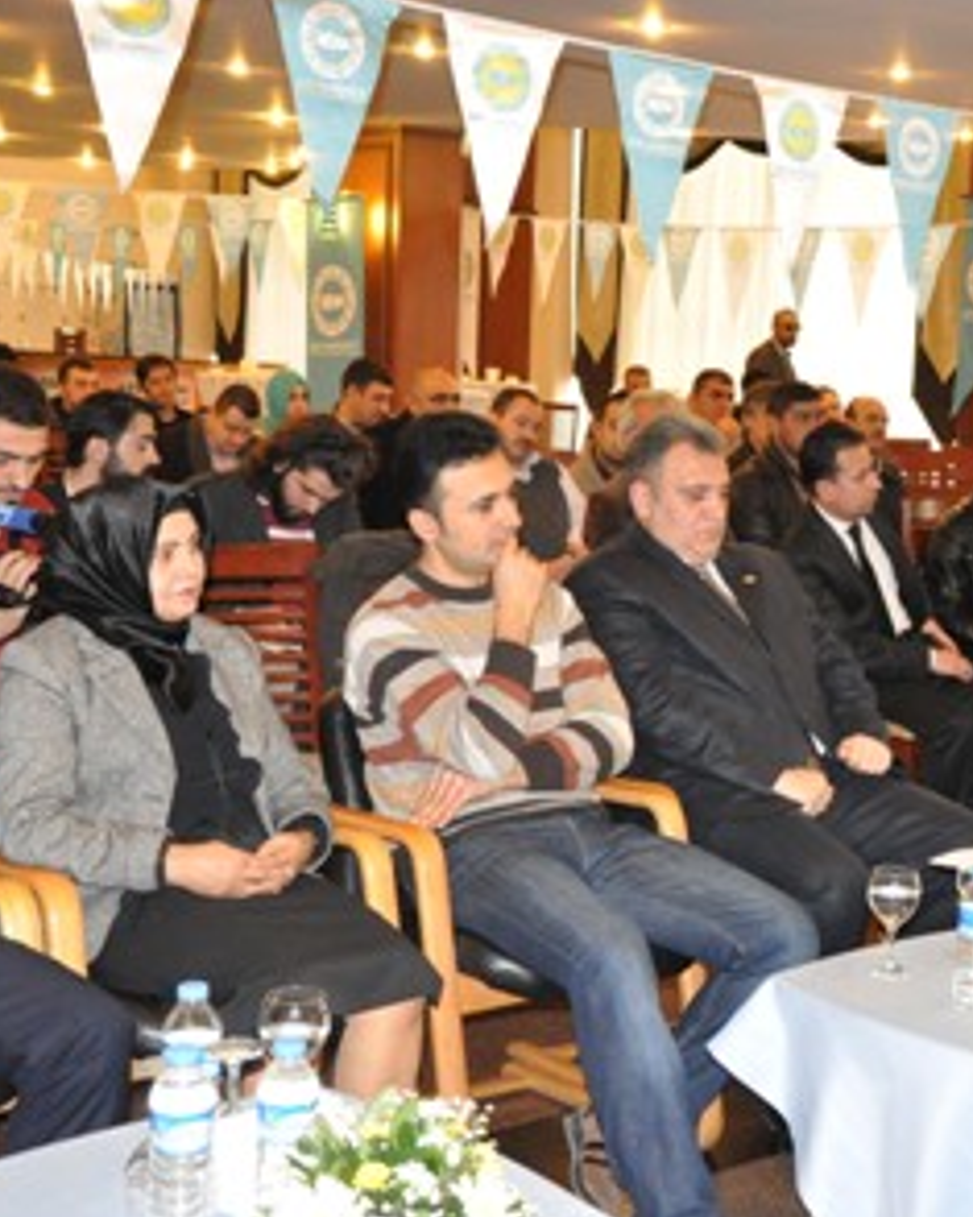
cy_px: 613
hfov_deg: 24.9
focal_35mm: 60
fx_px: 2161
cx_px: 803
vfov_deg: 31.5
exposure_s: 1/60
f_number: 5.6
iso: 3200
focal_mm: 28
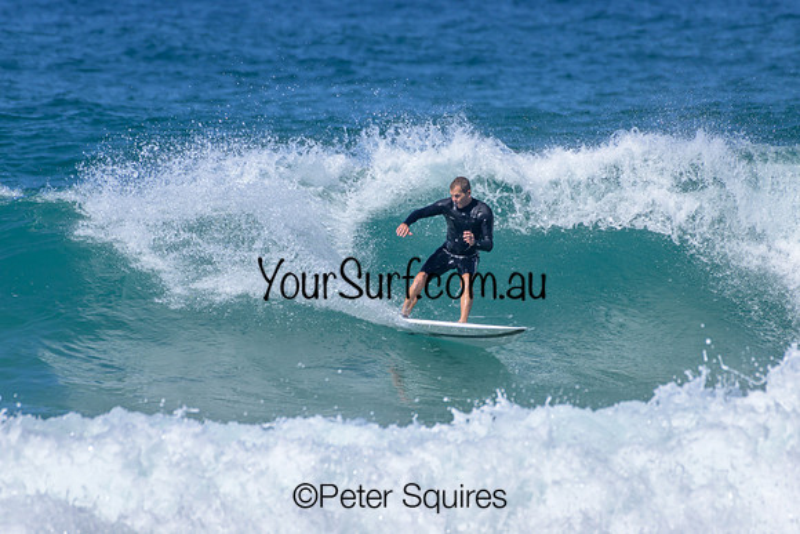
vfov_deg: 1.4
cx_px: 400
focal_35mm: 1000
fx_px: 22226
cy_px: 267
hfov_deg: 2.1
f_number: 11
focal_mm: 1000
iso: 800
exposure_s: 1/2000
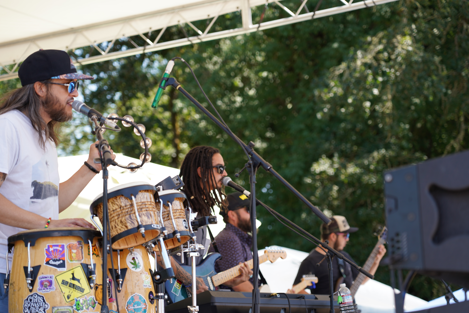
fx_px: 1355
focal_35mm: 104
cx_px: 234
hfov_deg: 19.6
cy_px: 156
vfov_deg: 13.2
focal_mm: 104
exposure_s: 1/160
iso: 100
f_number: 4
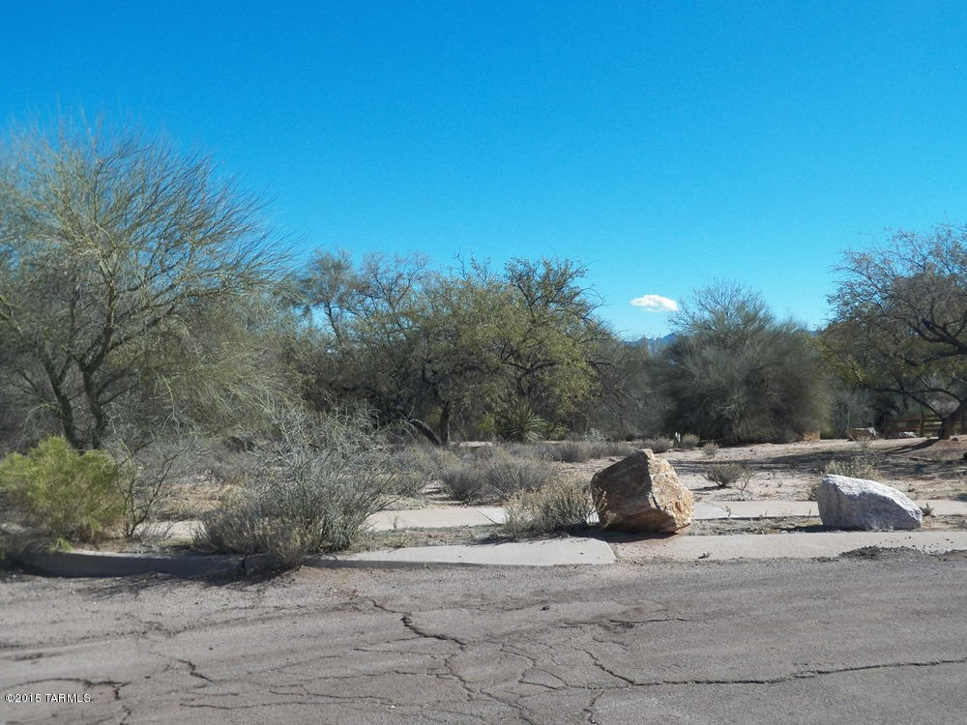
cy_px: 362
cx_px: 484
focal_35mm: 40
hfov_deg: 46.8
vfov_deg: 36.0
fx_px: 1117
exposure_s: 1/1250
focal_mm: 7.1
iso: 125
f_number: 4
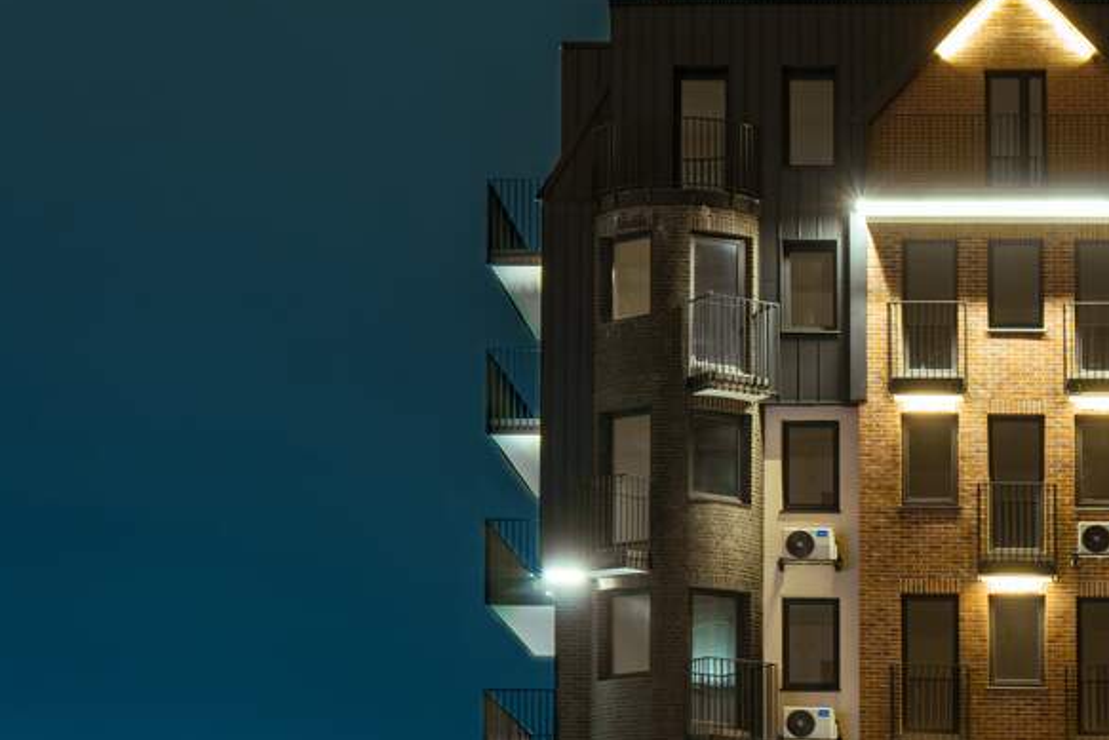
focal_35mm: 134
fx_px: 4119
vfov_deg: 10.3
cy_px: 343
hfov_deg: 15.3
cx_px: 744
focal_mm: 65
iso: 100
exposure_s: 6
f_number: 5.6
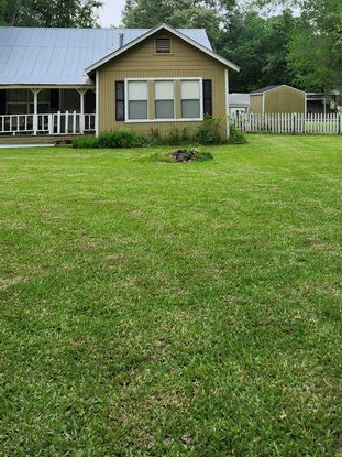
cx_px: 191
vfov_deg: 47.4
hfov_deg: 38.6
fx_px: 488
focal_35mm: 37
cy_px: 92
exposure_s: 1/2066
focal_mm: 5.54
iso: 25
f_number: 1.8
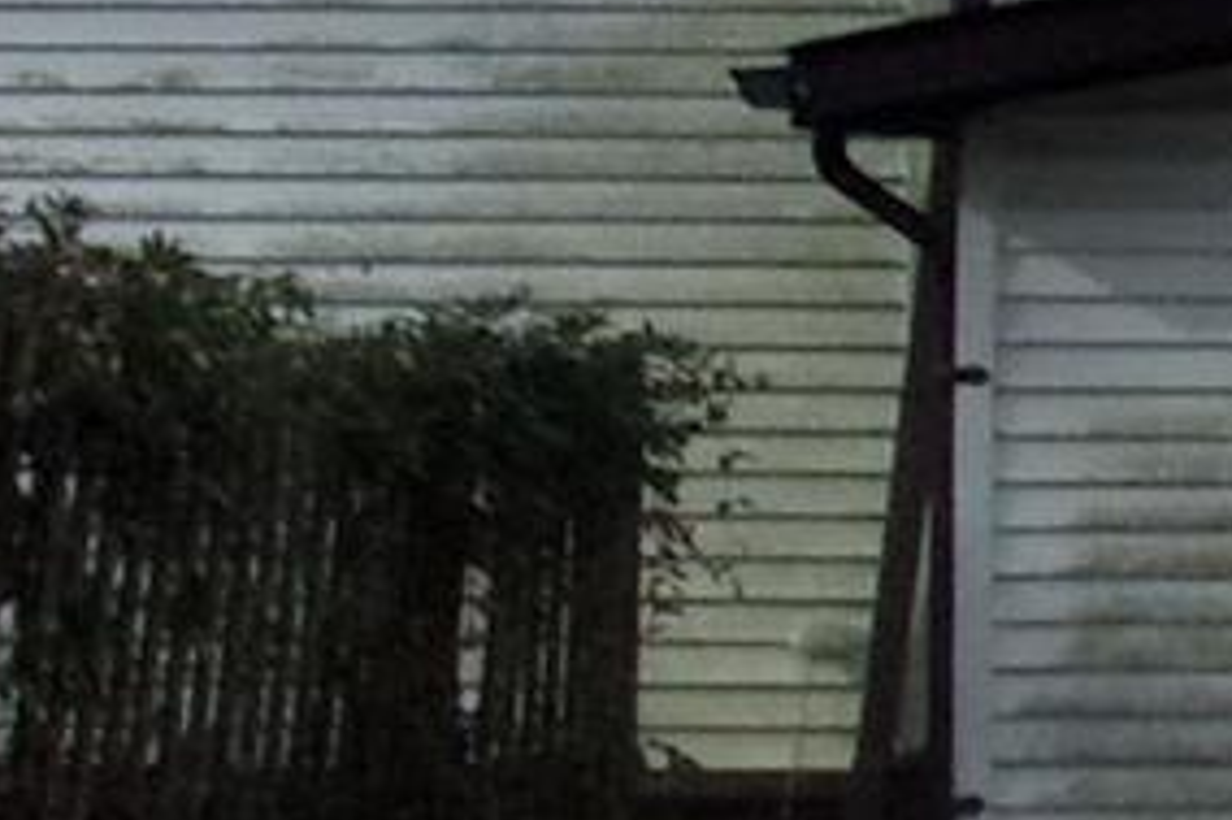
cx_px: 3414
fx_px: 5609
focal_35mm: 164
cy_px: 243
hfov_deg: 10.1
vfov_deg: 8.4
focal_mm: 5.1
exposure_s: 1/120
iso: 200
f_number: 10.8
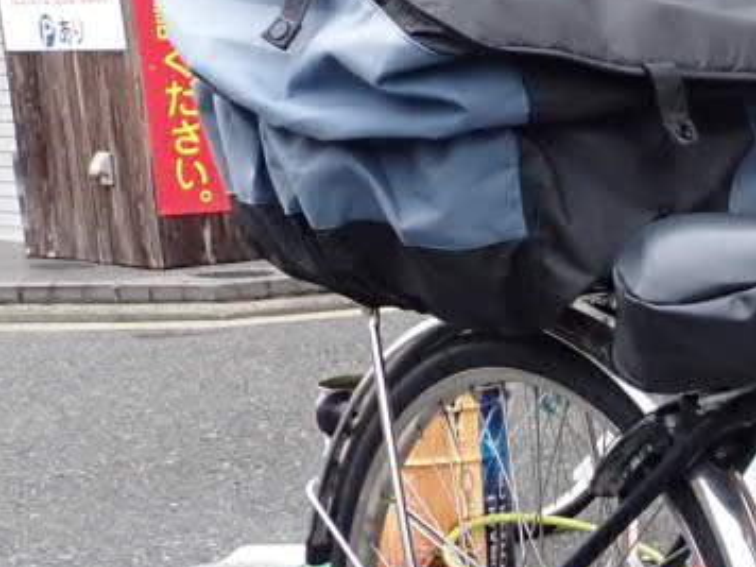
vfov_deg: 13.2
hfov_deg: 16.3
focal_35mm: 108
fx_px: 2359
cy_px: 735
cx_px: 1202
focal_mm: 5.4
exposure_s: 1/320
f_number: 3.2
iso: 400
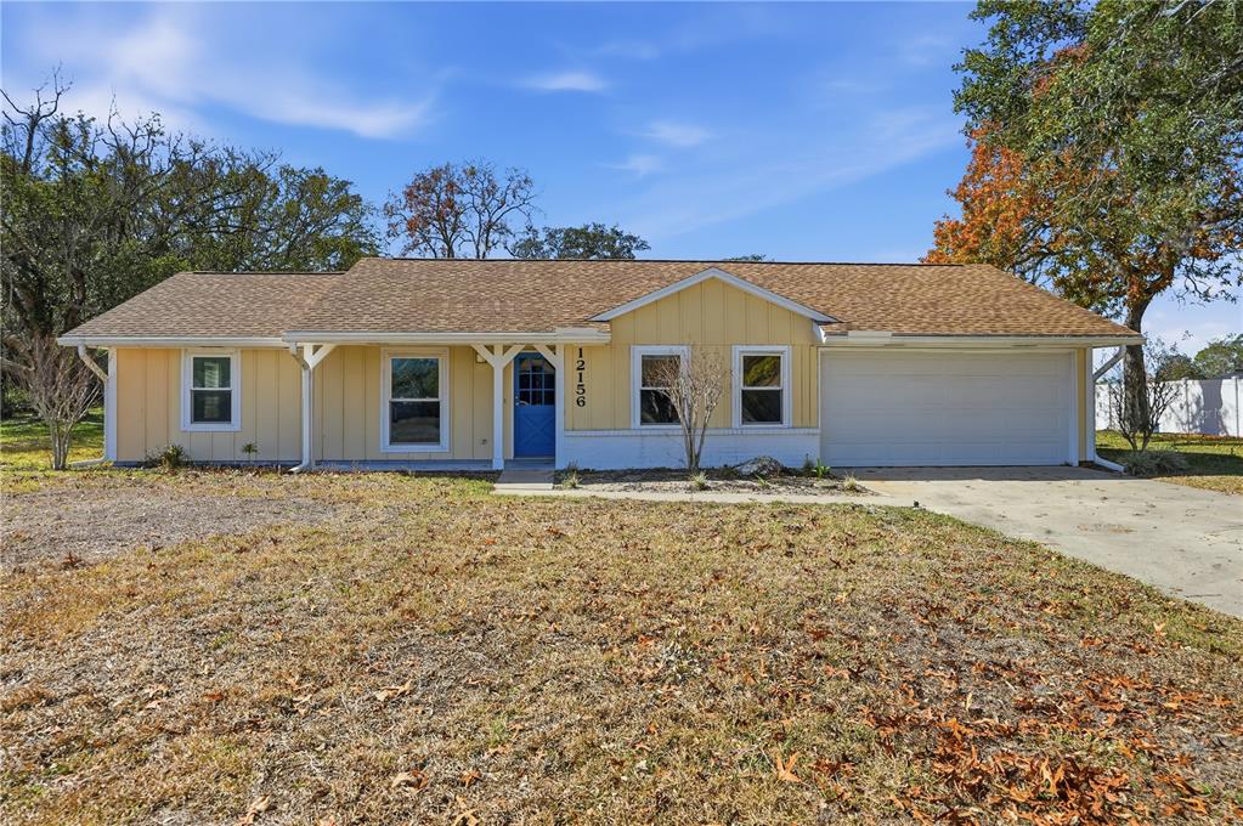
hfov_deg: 78.6
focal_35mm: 22
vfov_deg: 57.1
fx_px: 759
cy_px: 413
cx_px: 622
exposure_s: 1/8000
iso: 400
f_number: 3.5
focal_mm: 22
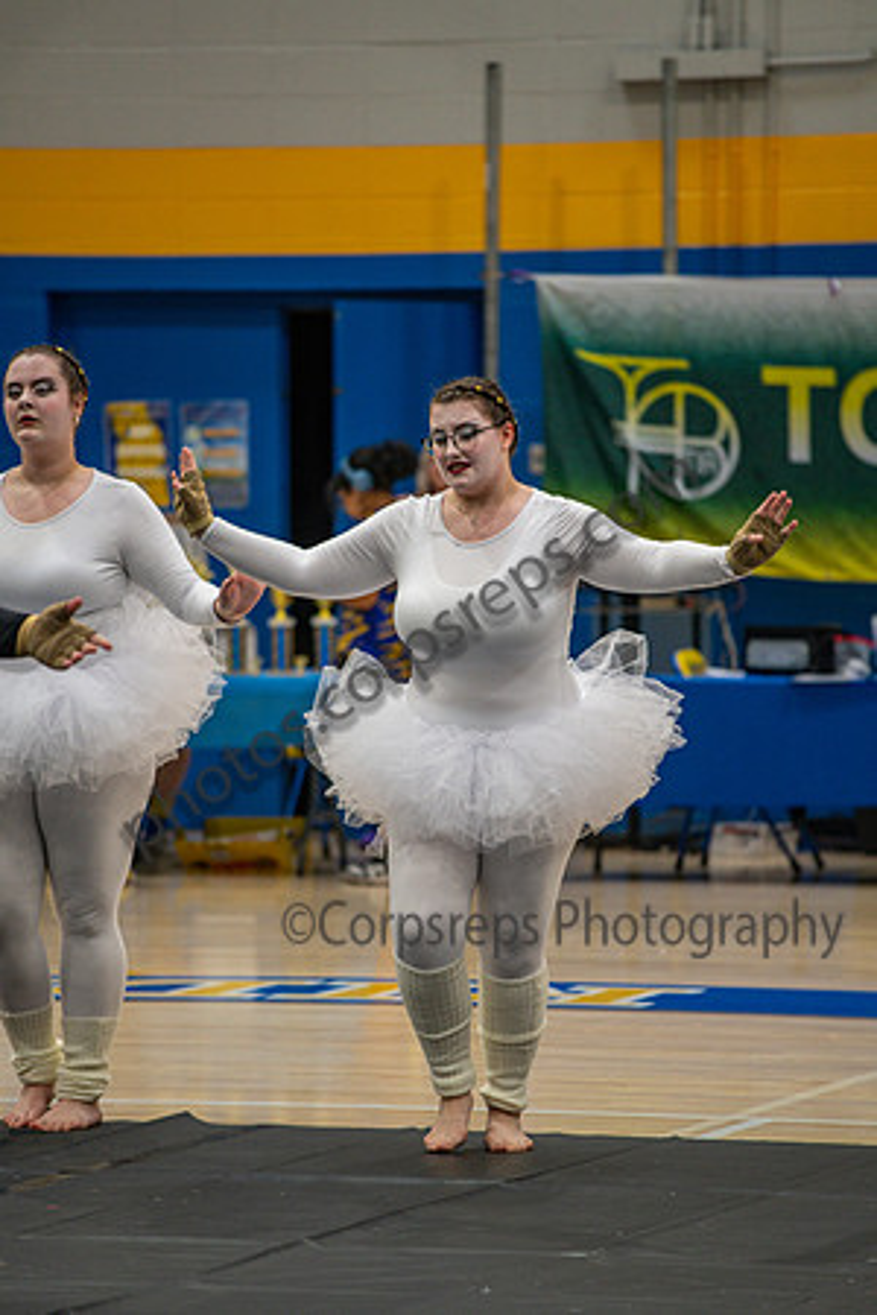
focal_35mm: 200
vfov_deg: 10.3
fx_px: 7308
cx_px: 438
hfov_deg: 6.9
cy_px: 658
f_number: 4
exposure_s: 1/500
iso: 1400
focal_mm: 200
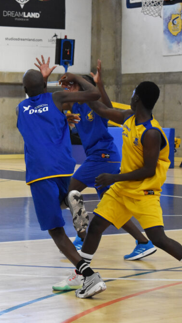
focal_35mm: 131
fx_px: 1122
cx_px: 51
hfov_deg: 9.3
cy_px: 162
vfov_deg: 16.4
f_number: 5.6
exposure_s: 1/500
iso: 2200
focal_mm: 55
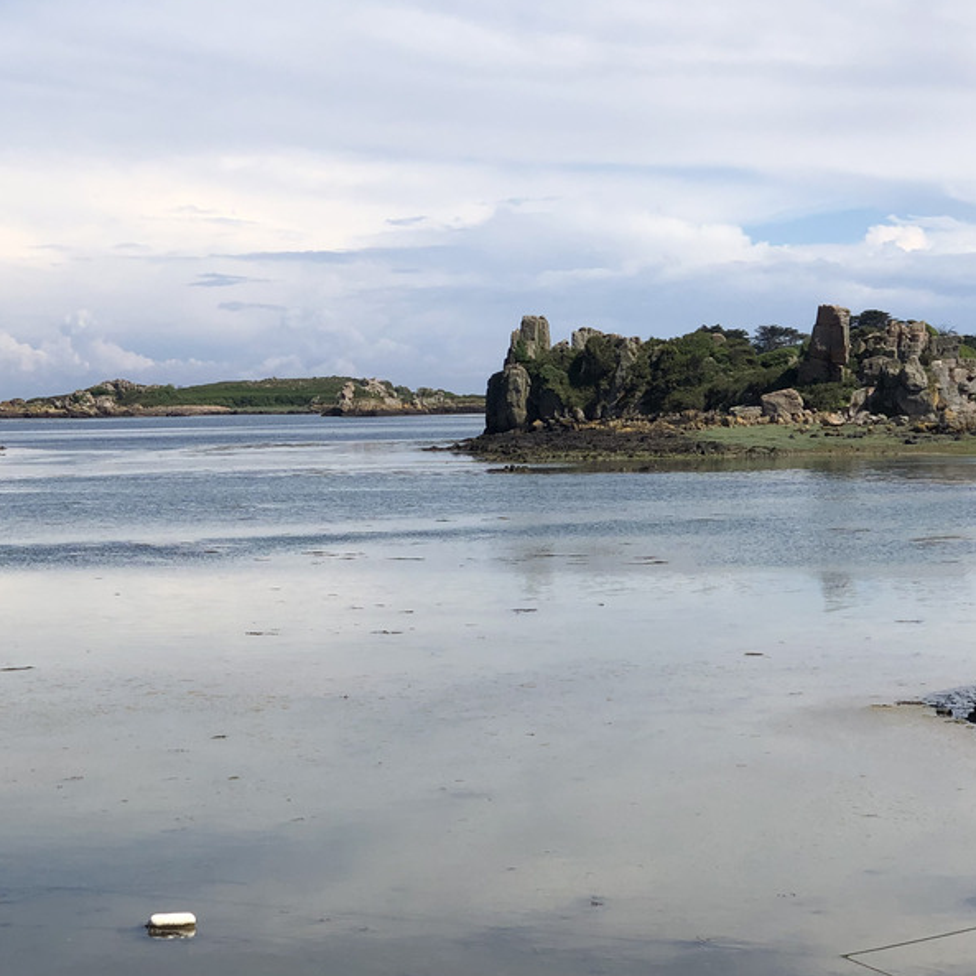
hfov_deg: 18.6
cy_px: 375
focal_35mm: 93
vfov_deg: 18.7
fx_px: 2967
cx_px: 352
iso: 16
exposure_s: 1/2114
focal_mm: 6
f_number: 2.4
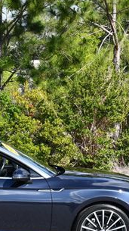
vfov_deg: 15.2
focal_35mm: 141
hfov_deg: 8.5
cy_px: 133
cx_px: -27
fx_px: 860
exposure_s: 1/250
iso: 180
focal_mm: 32
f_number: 8
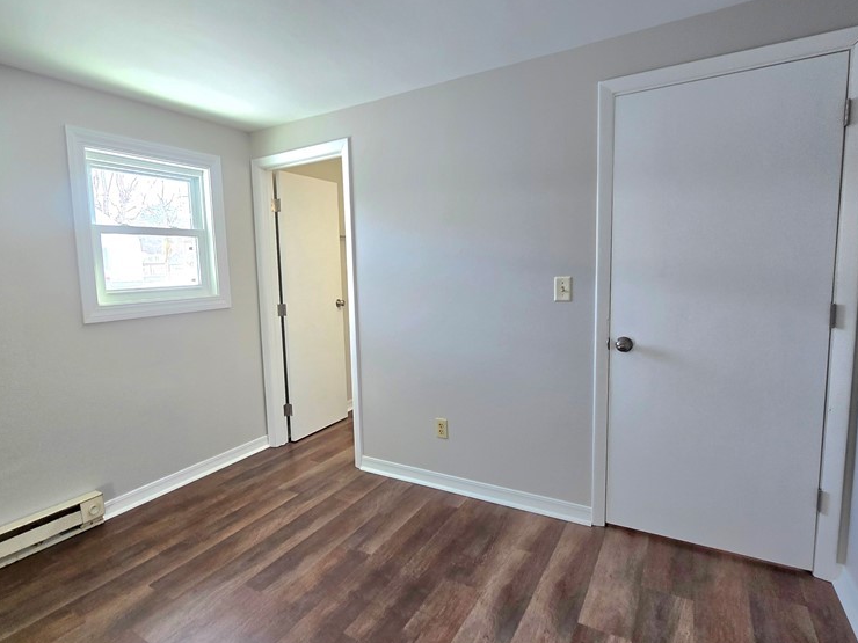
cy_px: 322
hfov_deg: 87.1
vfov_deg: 71.6
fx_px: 446
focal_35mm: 18
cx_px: 364
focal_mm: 2.2
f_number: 2.2
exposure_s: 1/60.2
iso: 80
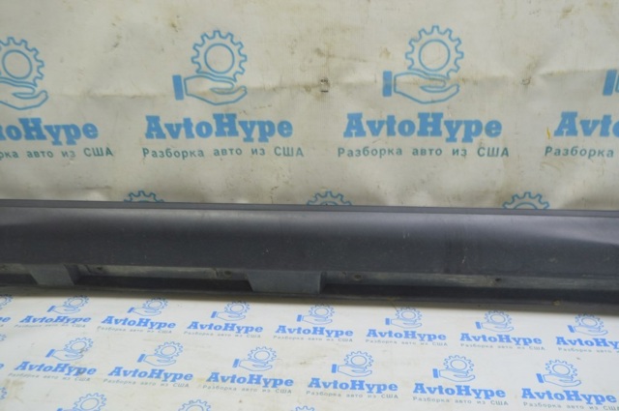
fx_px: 567
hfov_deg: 57.3
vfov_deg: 39.9
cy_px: 206
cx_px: 310
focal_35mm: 33
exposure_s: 1/20
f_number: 5.6
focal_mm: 22
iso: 400
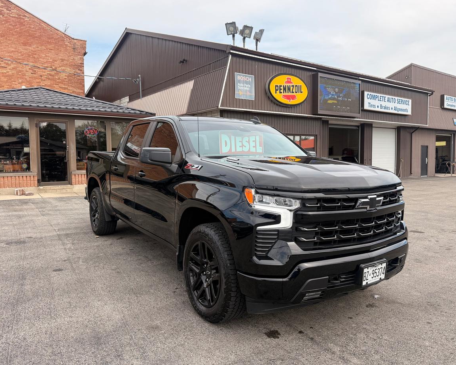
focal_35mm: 26
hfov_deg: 66.0
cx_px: 238
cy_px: 176
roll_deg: +0.8
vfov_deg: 54.9
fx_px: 351
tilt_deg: -1.6
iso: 100
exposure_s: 1/2611
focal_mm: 6.76
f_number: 1.78
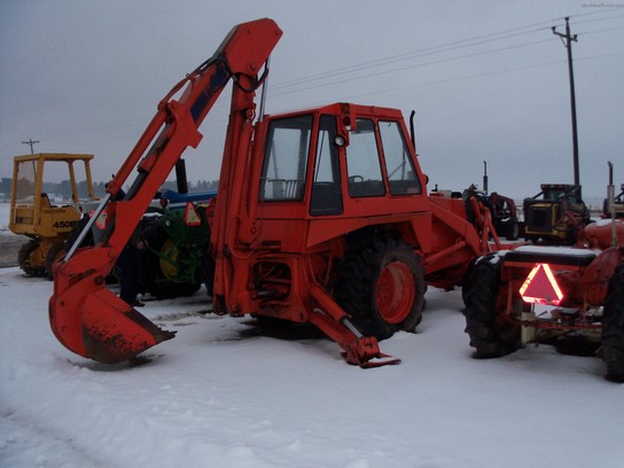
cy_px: 234
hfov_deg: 52.6
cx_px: 312
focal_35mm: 35
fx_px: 631
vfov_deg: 40.7
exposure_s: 1/400
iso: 80
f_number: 3
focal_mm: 6.3
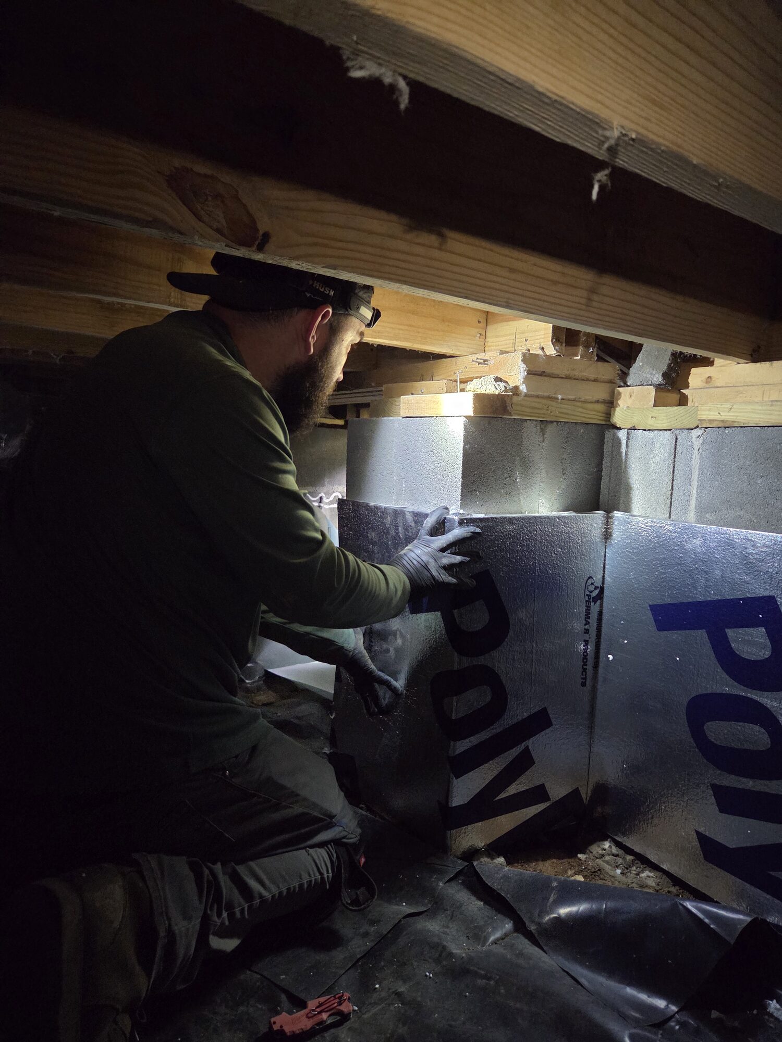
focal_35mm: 23
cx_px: 391
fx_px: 693
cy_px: 521
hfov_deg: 58.9
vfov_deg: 73.9
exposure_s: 1/50
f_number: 1.8
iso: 1600
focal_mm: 5.4
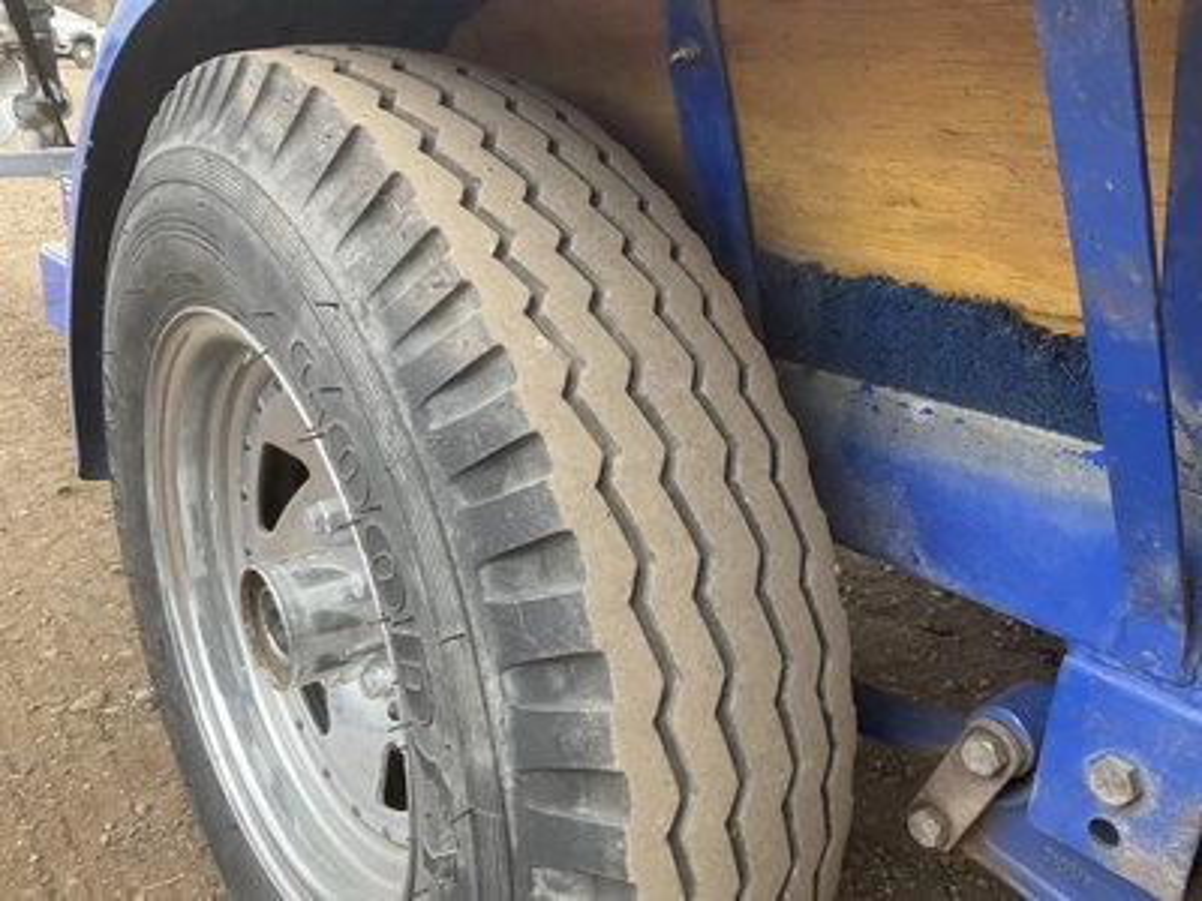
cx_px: 601
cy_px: 450
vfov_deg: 48.2
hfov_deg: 61.7
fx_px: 1007
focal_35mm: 29
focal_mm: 3
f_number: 1.8
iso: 32
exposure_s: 1/122
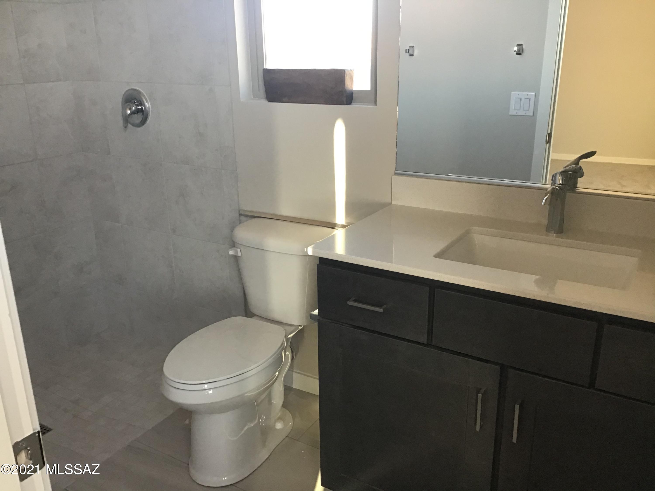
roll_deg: +0.2
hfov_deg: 58.4
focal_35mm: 31
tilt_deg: -19.3
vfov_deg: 45.4
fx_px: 587
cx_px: 328
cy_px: 246
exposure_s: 1/30
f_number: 2.4
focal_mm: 3.3
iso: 50
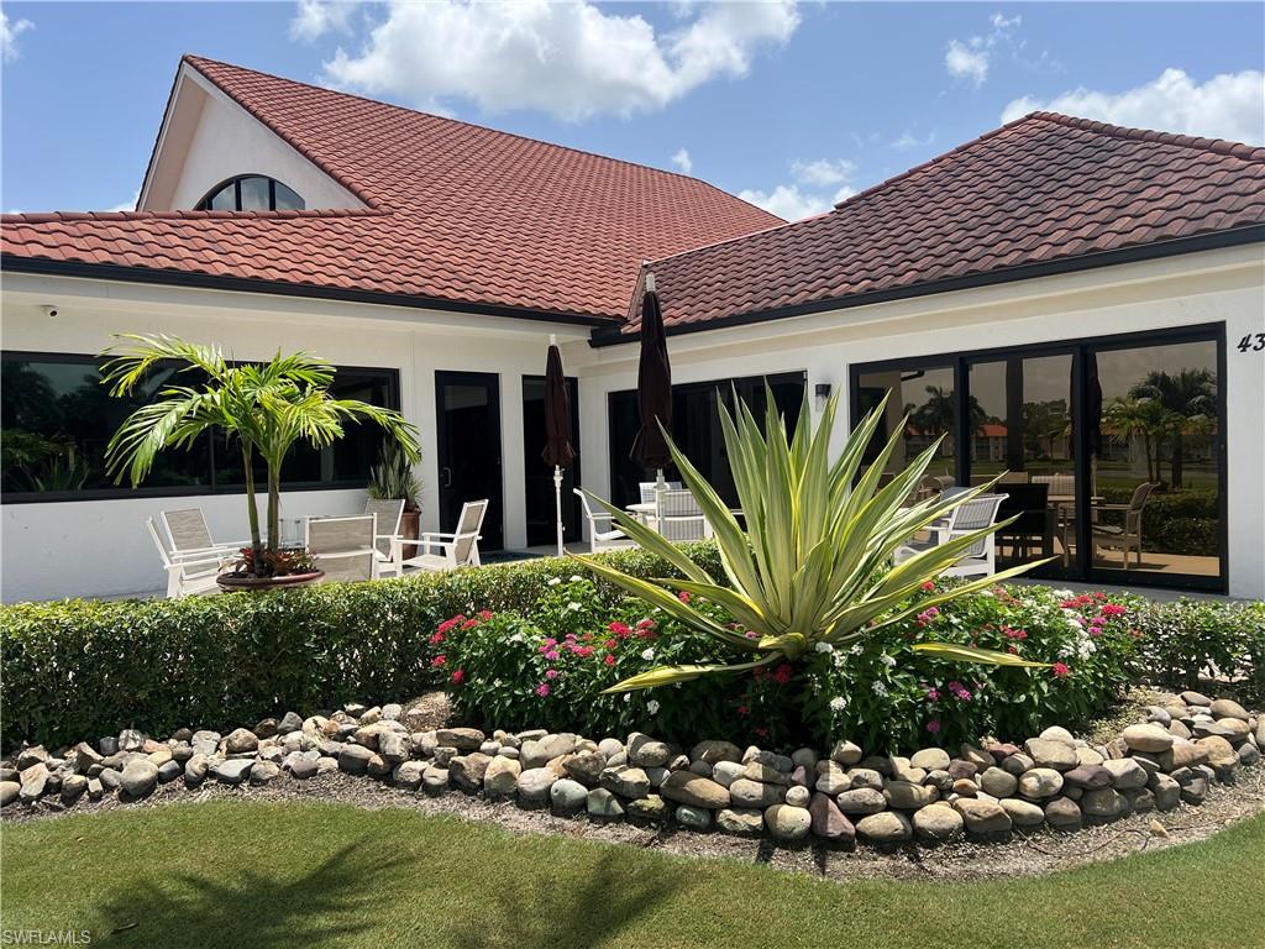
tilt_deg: -1.5
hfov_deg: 67.3
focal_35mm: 26
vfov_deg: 53.1
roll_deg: +2.1
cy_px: 474
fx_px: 950
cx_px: 632
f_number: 1.5
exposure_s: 1/2841
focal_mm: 5.7
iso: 50
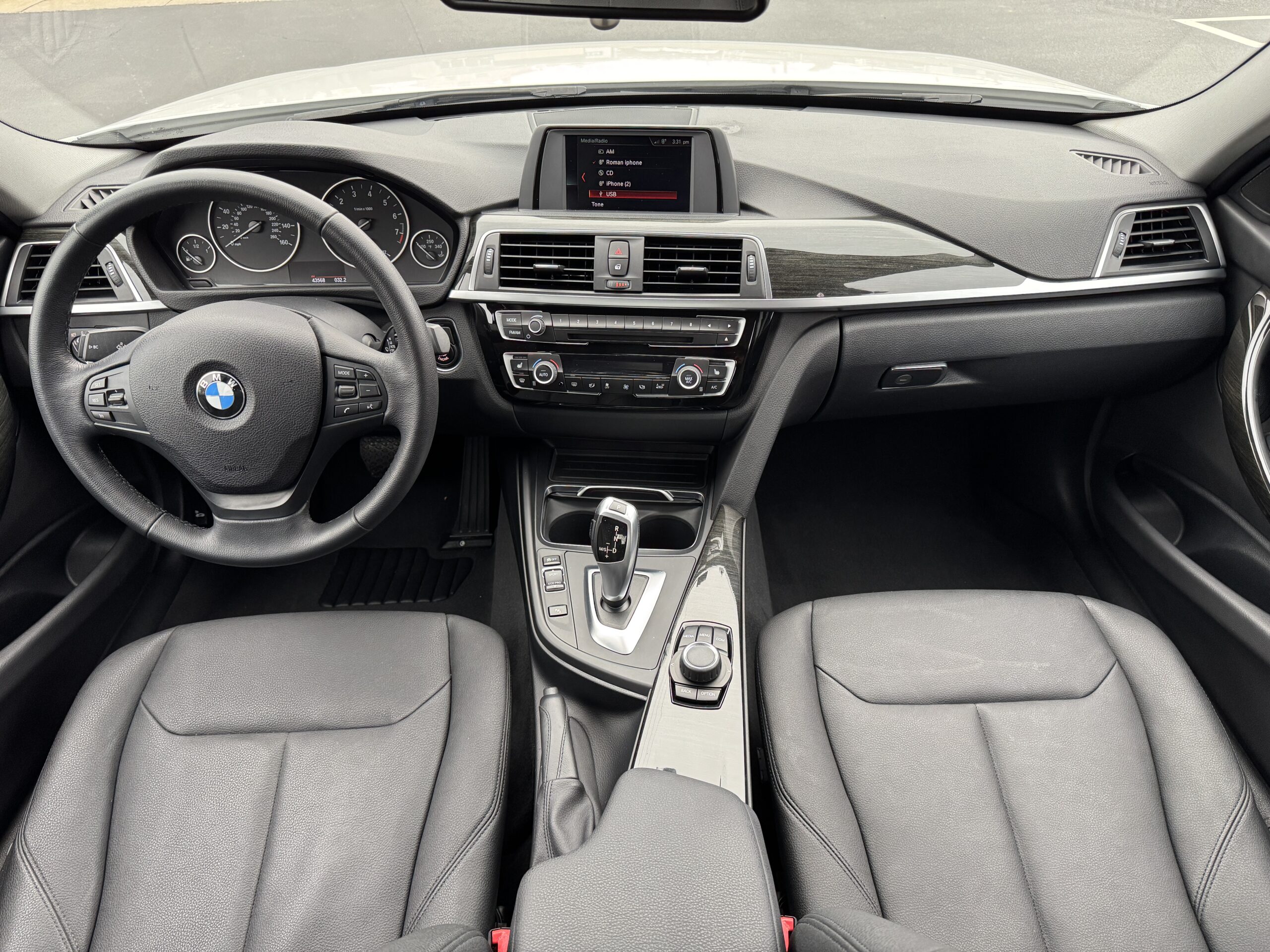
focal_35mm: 24
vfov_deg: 56.8
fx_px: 881
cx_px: 635
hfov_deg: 71.6
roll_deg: -0.3
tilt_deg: -37.4
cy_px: 476
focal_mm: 6.76
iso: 250
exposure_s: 1/60
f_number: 1.78
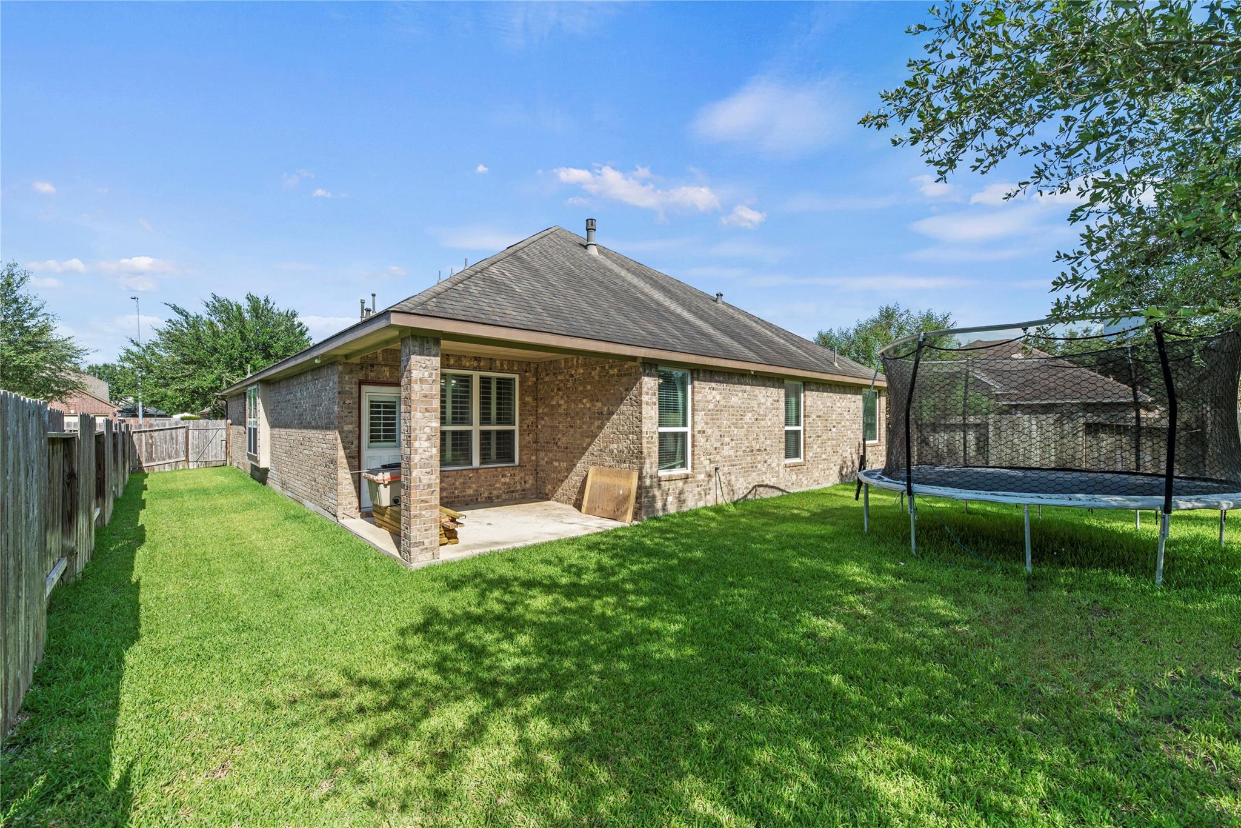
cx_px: 620
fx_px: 517
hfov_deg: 100.4
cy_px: 414
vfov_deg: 77.3
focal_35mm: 15
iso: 100
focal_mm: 15
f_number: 8
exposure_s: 1/200
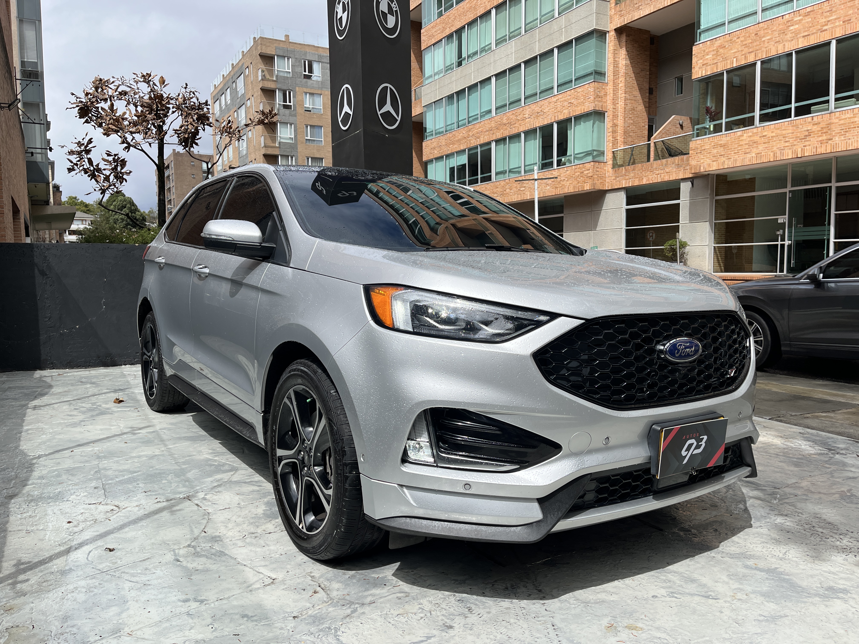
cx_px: 430
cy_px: 322
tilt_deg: -4.4
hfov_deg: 67.3
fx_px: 645
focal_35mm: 26
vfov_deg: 53.1
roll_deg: +1.5
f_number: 1.6
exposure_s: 1/3311
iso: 50
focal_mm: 5.1
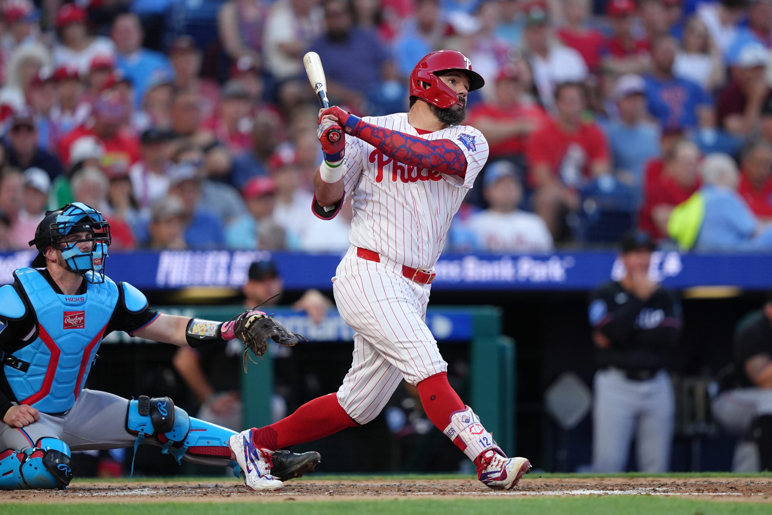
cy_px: 258
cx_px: 386
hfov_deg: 5.2
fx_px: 8578
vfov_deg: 3.4
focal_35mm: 400
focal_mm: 400
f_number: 2.8
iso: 1250
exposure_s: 1/2500
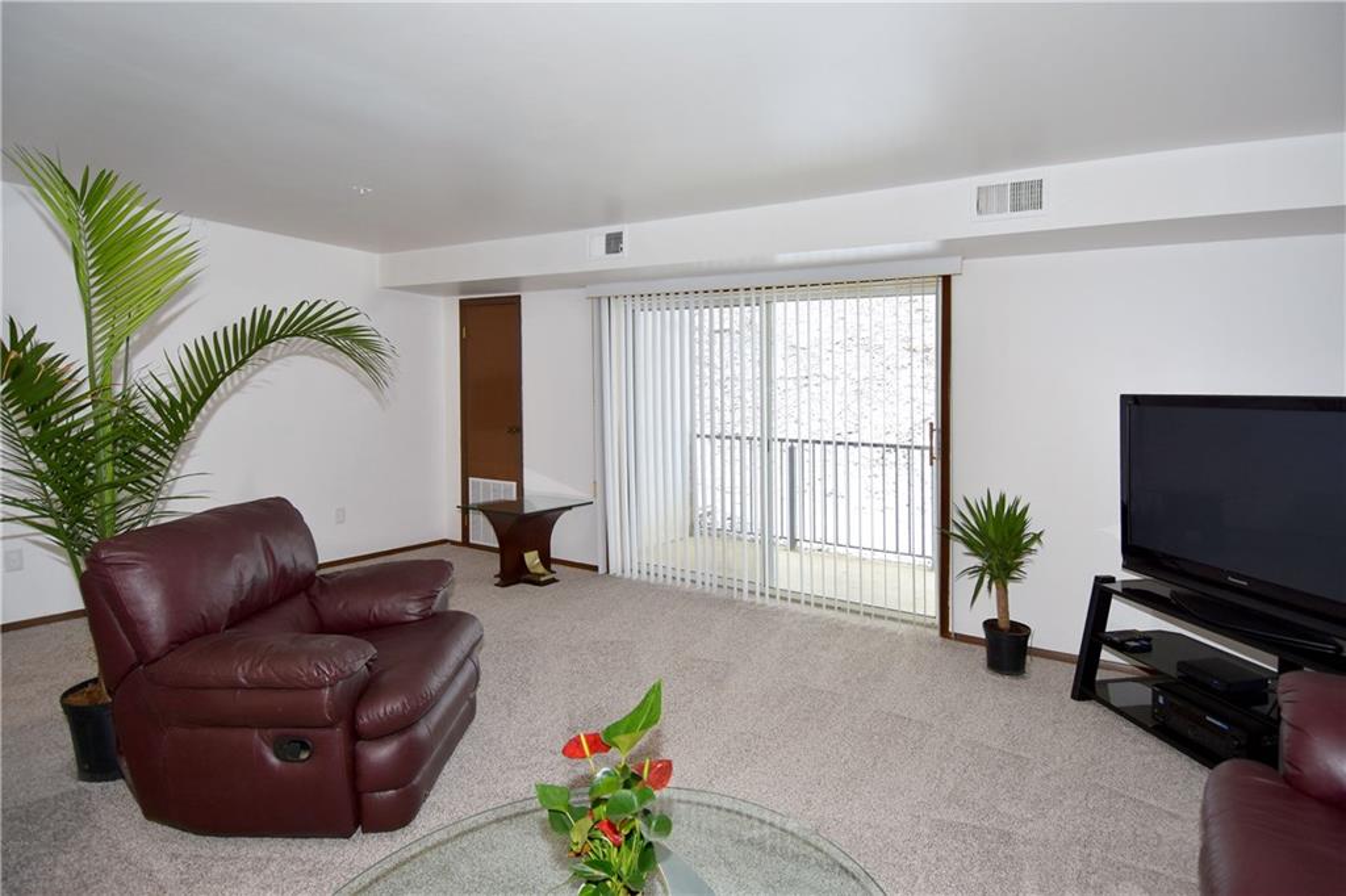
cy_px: 448
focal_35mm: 18
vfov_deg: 67.3
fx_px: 673
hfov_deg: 90.0
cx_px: 673
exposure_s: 1/60
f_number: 4
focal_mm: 12
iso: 360
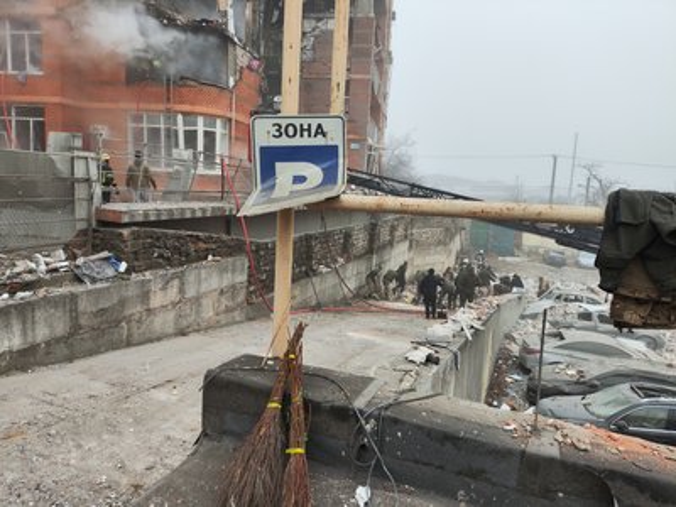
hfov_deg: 71.6
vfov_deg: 56.8
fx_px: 469
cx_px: 338
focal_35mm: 24
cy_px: 254
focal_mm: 4.68
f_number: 1.8
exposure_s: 1/288
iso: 50
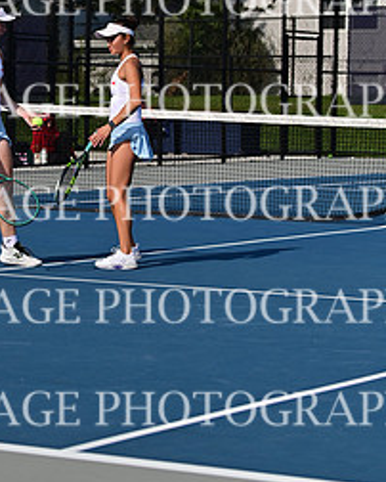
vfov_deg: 12.7
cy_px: 151
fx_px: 2154
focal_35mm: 151
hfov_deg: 10.2
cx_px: 82
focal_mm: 70
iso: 100
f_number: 4
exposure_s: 1/2500
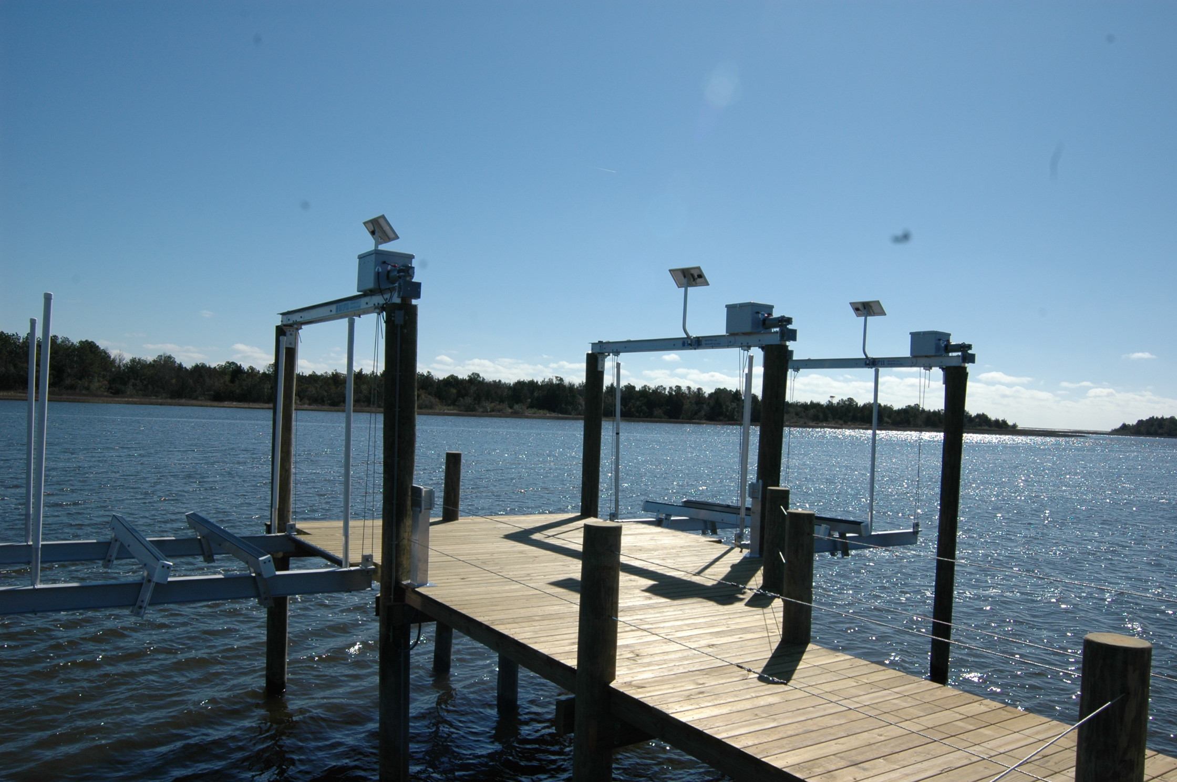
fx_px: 882
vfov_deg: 47.8
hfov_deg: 67.4
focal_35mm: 27
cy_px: 391
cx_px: 588
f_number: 11
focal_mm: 18
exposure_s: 1/500
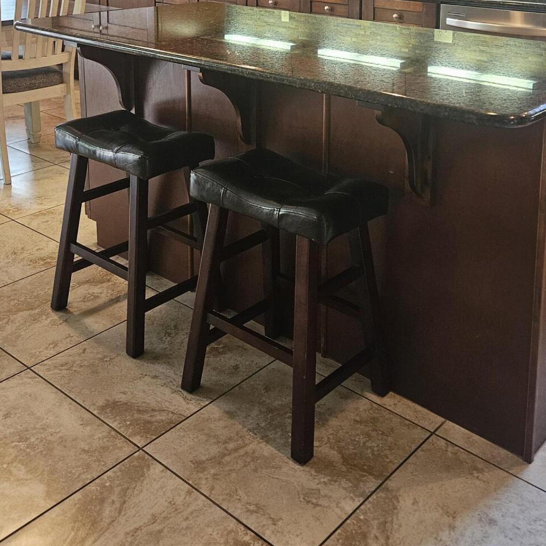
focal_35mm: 42
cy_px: 66
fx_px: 749
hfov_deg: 39.9
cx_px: 326
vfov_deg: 37.7
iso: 500
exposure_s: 1/120
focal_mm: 5.4
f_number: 1.8
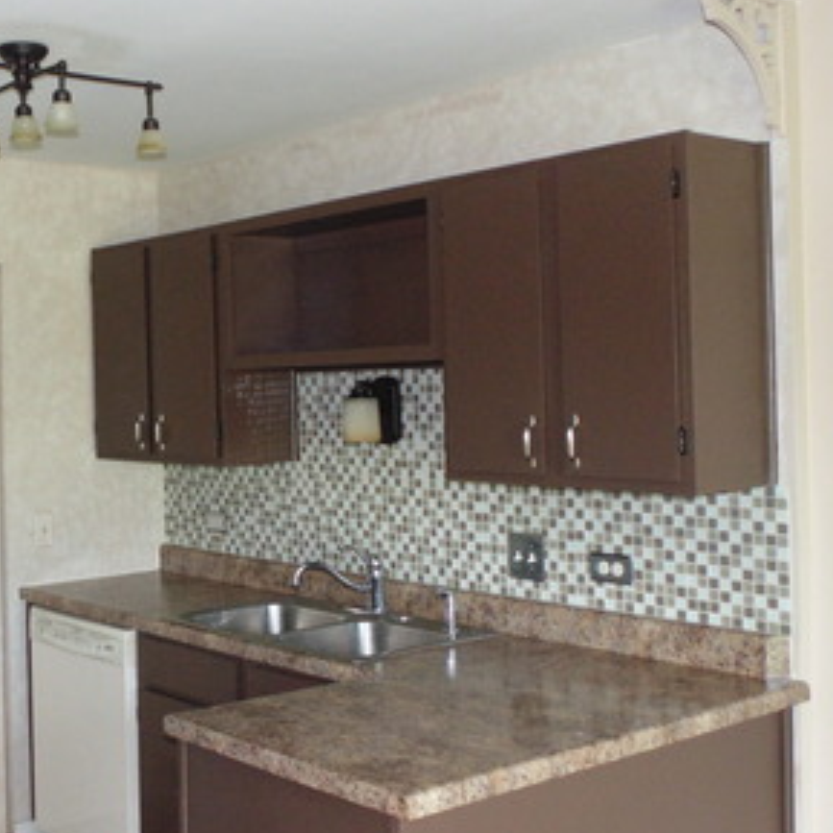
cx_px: 144
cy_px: 392
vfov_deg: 39.2
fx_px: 1171
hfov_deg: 37.5
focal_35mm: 43
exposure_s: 1/30
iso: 200
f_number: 3.1
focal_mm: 4
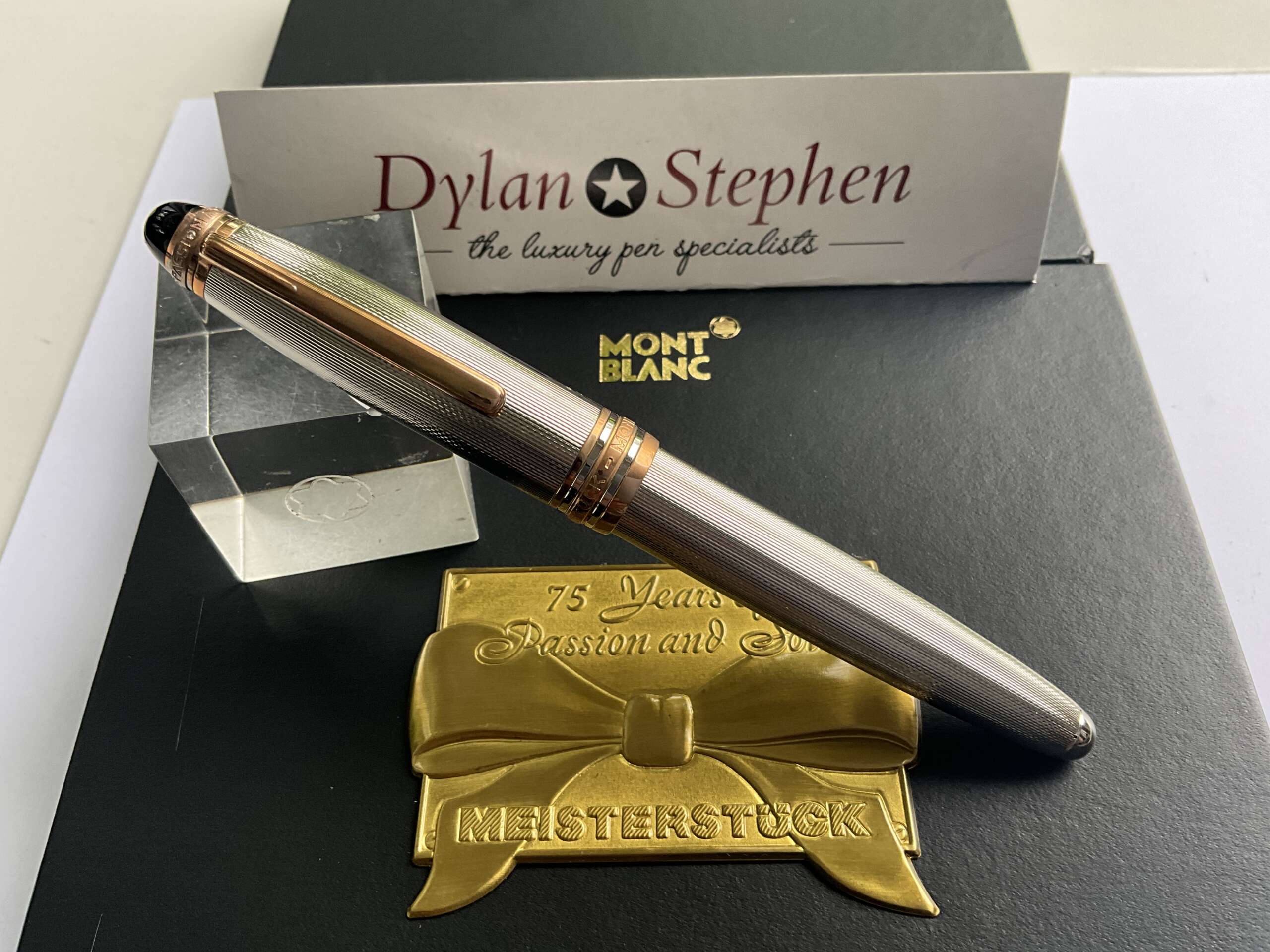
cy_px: 476
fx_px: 1064
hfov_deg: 61.7
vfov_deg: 48.2
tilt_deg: -56.1
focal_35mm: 29
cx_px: 635
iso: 64
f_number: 1.8
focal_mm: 3
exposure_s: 1/122
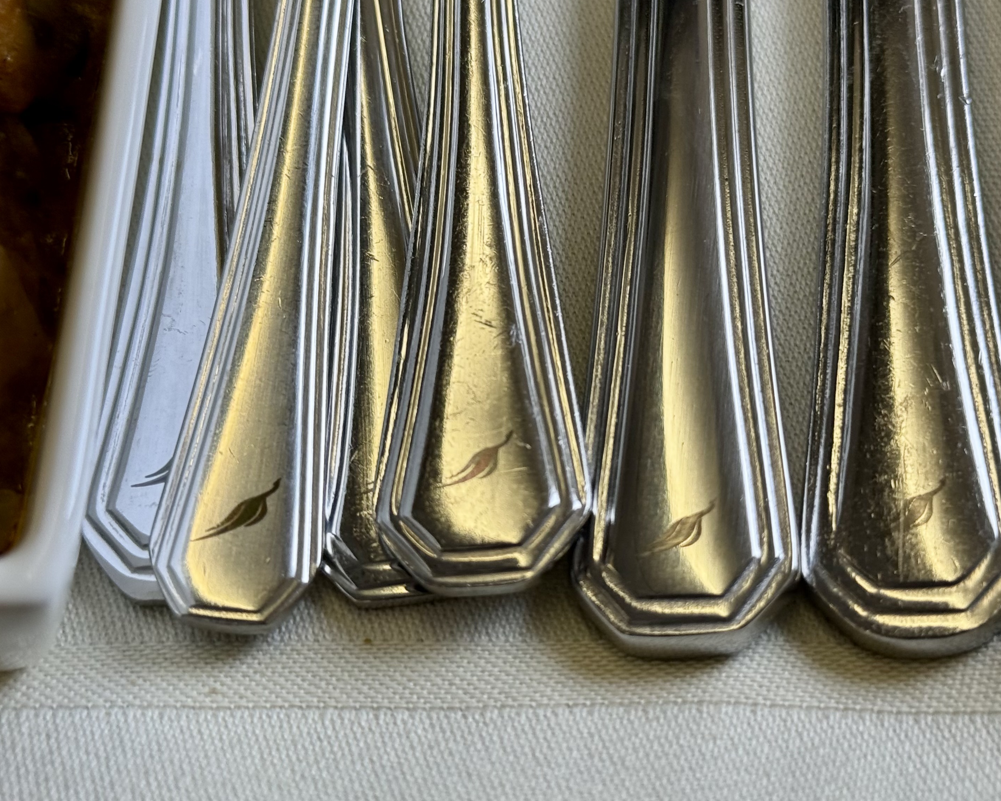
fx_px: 1837
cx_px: 524
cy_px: 377
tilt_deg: -60.3
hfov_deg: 30.5
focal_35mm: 62
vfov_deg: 24.6
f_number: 1.78
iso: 64
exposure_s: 1/114
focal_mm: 6.86
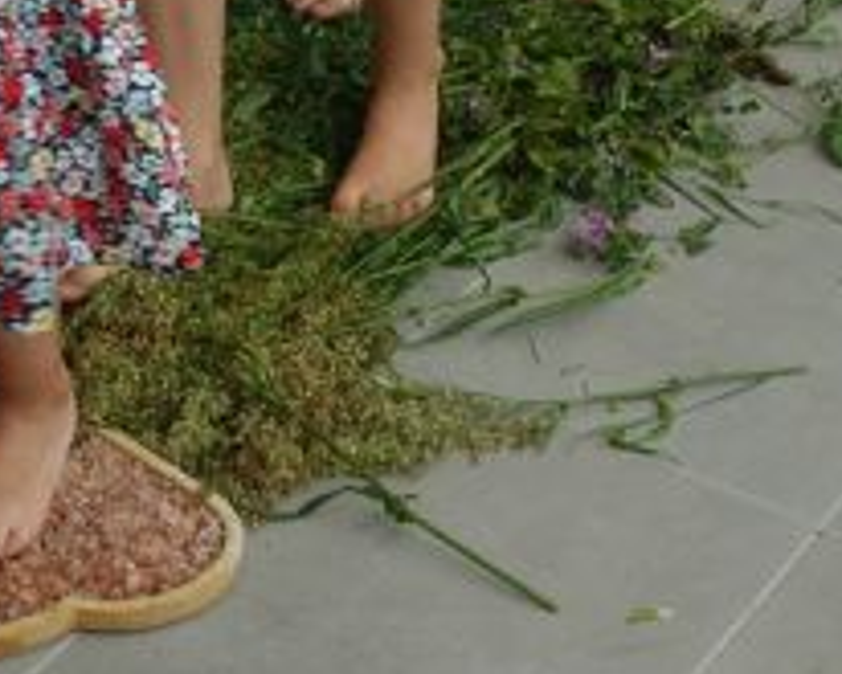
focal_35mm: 146
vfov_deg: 10.6
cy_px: 157
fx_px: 3640
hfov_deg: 13.2
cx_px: 462
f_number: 2.8
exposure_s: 1/125
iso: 125
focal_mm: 18.21
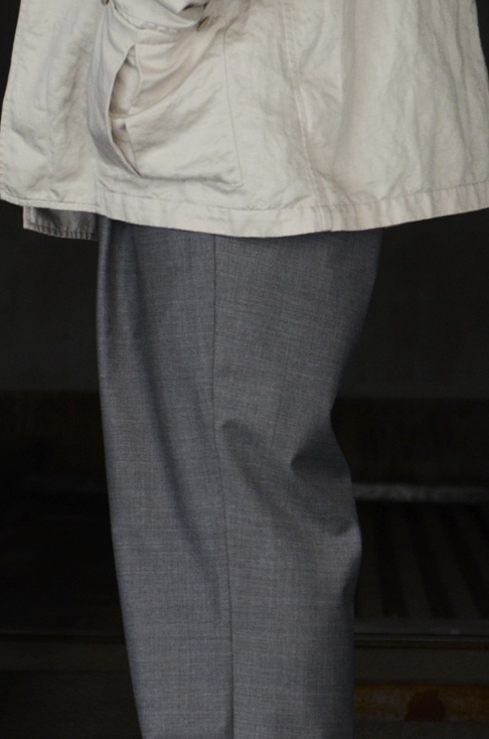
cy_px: 451
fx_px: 4422
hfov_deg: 6.3
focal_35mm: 216
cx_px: 275
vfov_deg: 9.5
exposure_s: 1/125
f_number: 5.6
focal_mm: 70
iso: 1000
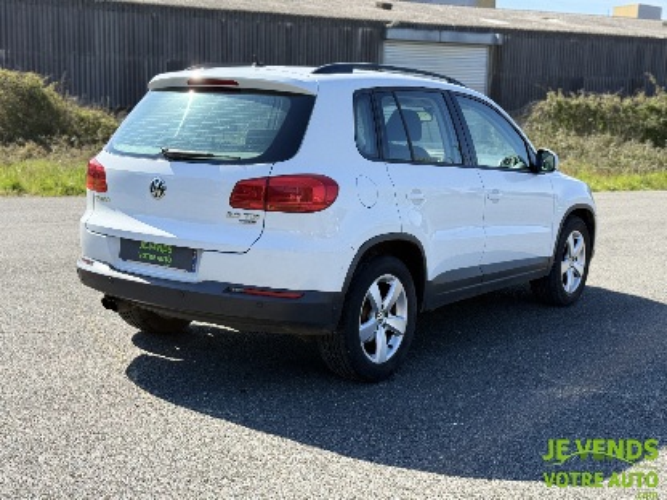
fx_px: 925
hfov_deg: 39.7
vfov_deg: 30.3
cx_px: 334
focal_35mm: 48
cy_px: 250
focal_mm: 6.76
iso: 80
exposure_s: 1/2208
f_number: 1.78
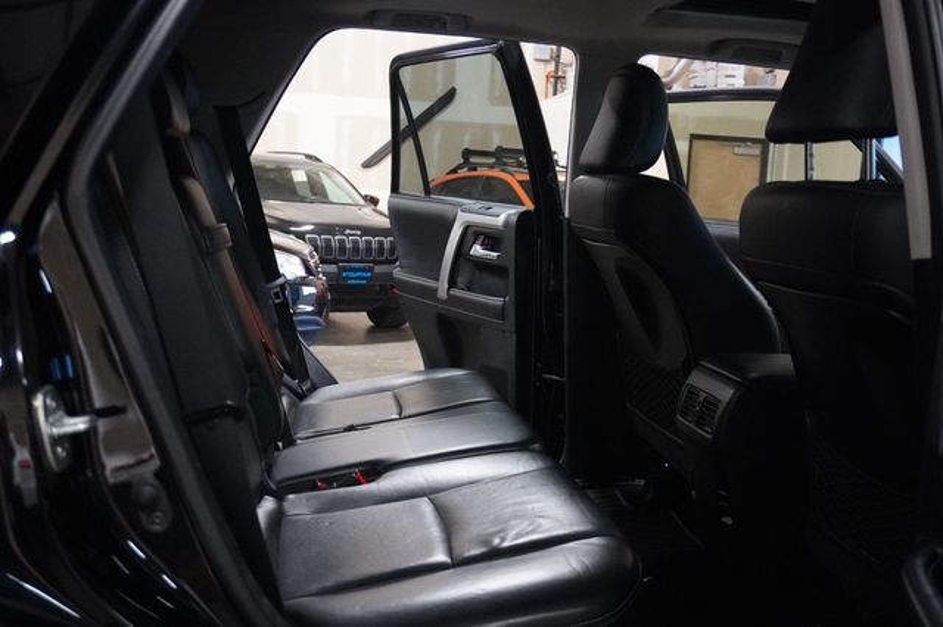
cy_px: 314
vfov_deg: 36.8
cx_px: 472
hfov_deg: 53.2
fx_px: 942
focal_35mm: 36
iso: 6400
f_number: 4.5
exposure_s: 1/100
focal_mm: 24
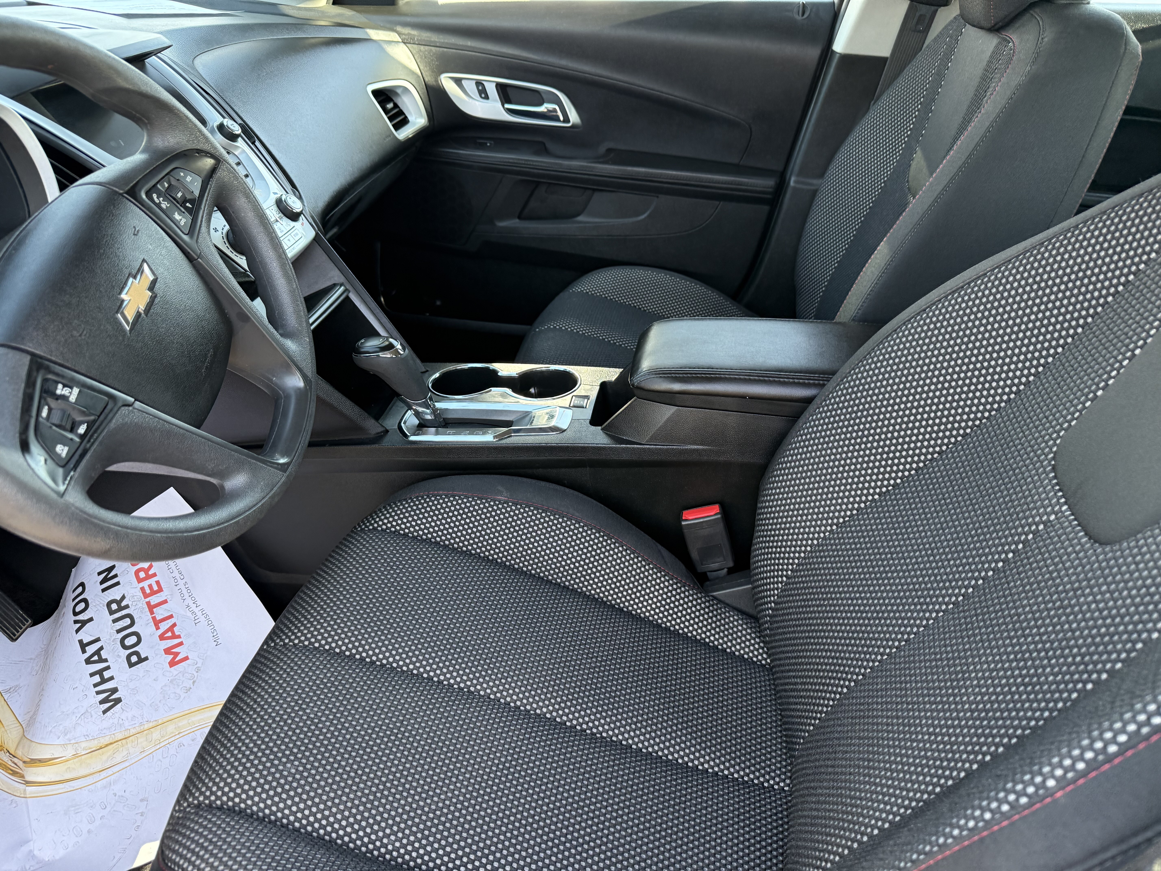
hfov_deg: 71.6
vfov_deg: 56.8
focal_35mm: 24
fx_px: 805
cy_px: 436
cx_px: 580
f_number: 1.78
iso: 200
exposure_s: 1/190
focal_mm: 6.76
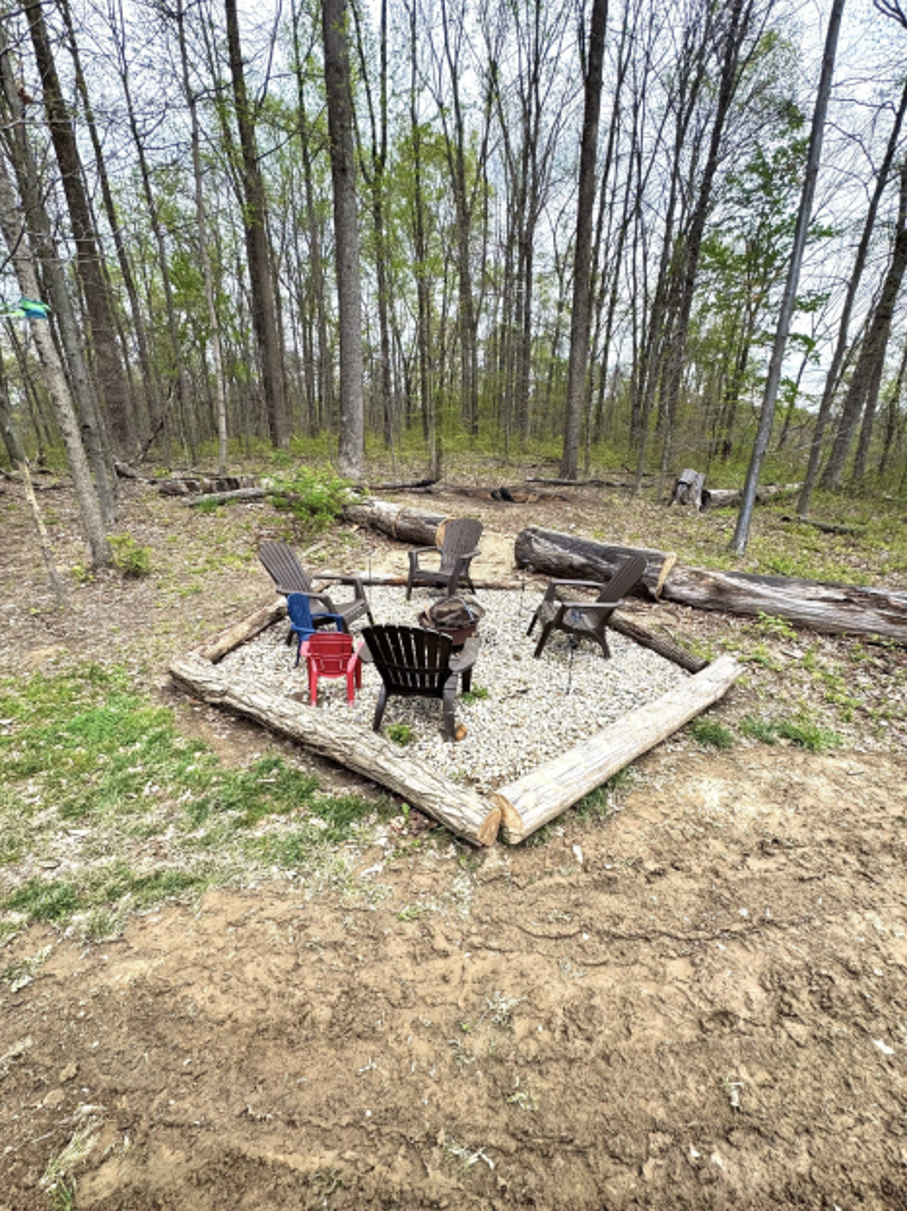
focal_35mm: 15
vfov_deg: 98.2
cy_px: 621
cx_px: 466
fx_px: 524
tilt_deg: -22.2
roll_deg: -0.8
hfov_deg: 81.7
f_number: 2.2
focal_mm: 2.22
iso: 40
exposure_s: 1/416
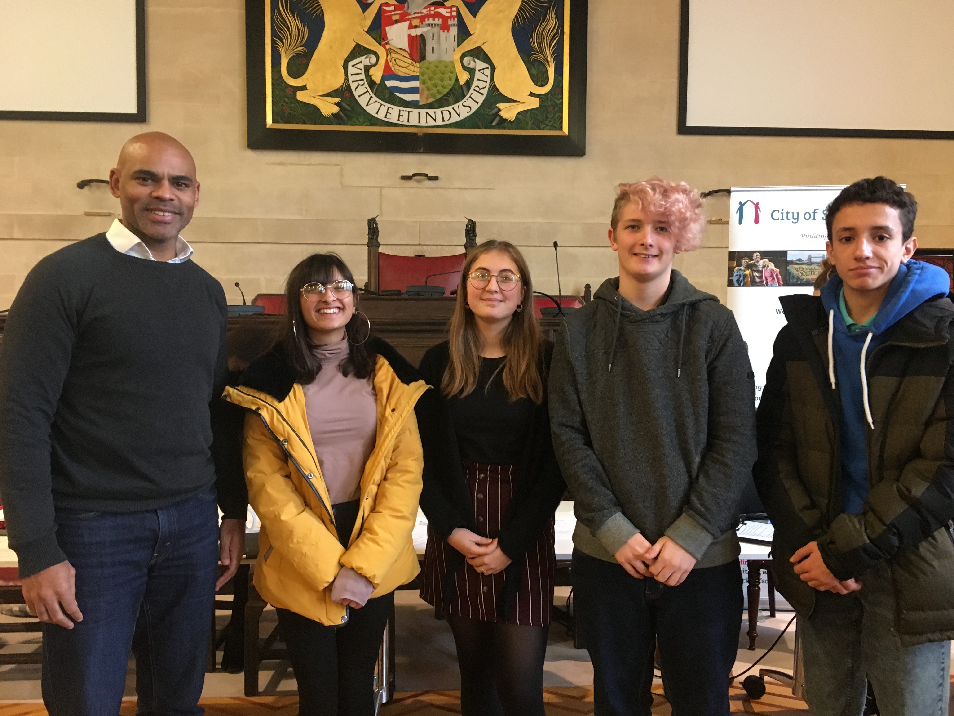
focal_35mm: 29
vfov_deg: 48.2
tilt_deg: -3.0
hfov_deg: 61.7
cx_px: 477
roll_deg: +0.4
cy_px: 358
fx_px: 799
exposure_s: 1/20
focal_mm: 4.15
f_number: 2.2
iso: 200
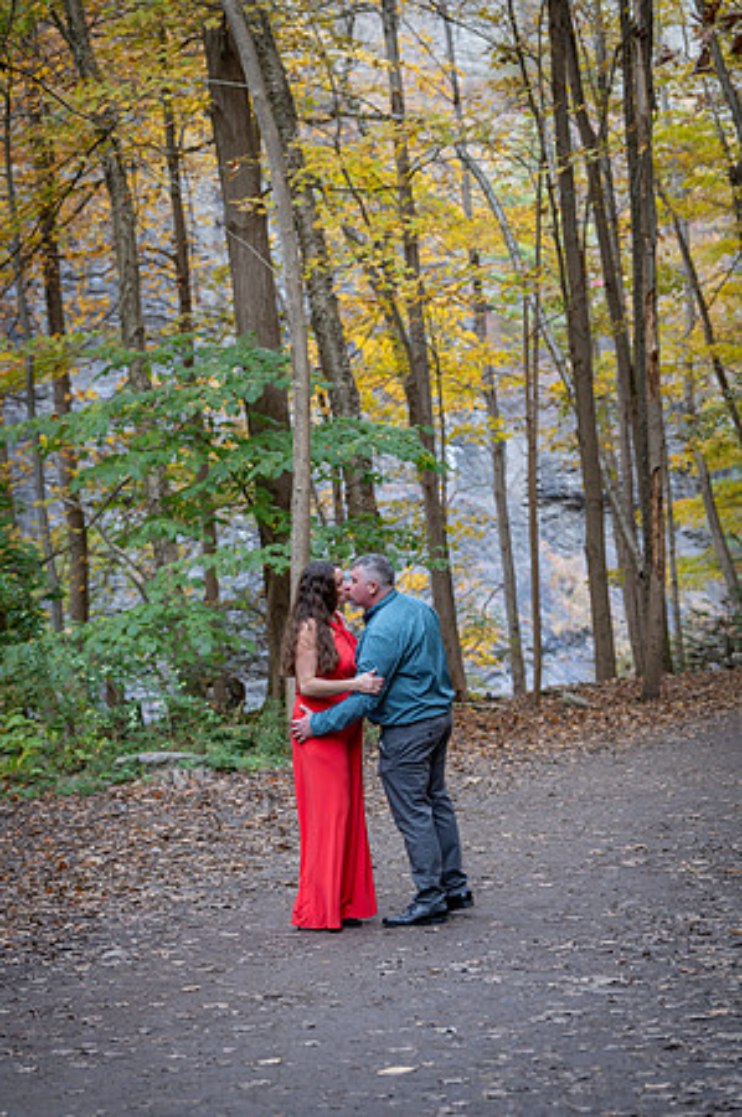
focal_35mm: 100
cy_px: 558
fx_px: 3099
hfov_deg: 13.7
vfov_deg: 20.4
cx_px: 371
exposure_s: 1/100
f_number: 4.5
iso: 640
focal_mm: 100
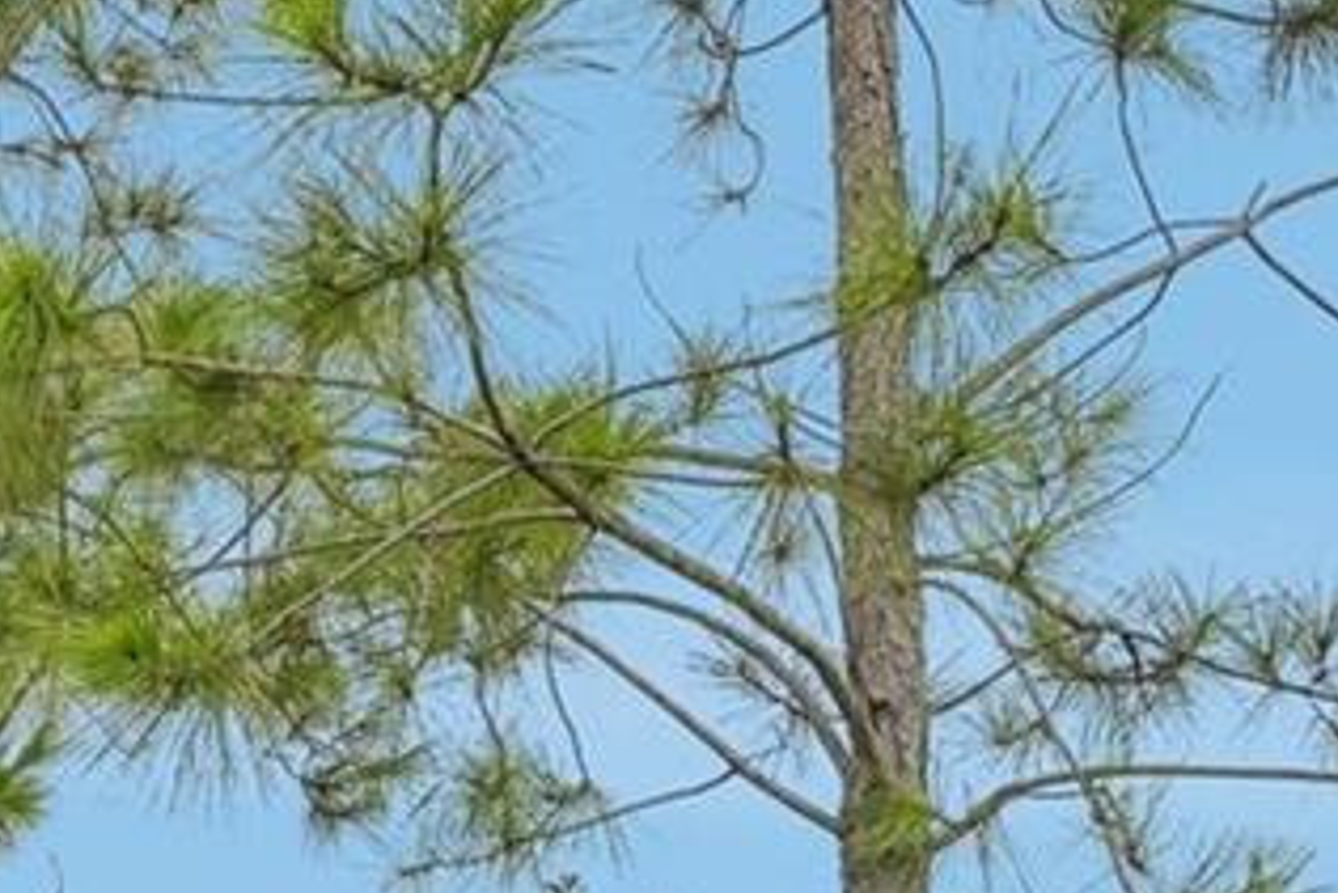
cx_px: -140
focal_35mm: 94
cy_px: 1342
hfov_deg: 20.7
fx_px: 3478
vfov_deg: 13.8
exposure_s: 1/1000
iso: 400
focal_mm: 18.5
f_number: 8
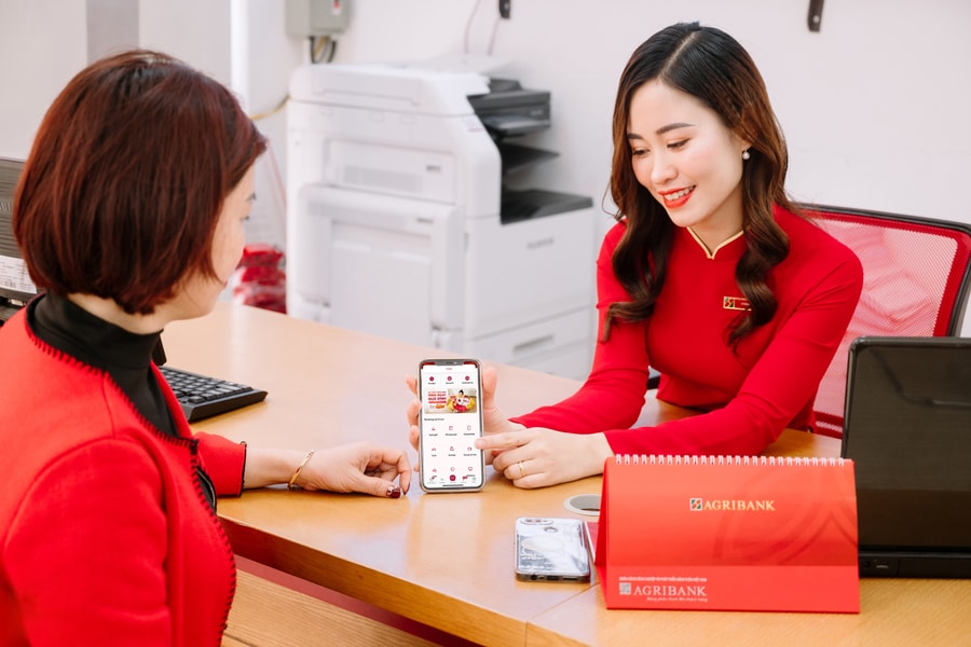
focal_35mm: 40
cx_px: 486
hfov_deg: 48.5
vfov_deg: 33.4
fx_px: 1079
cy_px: 324
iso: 400
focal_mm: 40
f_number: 4
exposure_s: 1/125
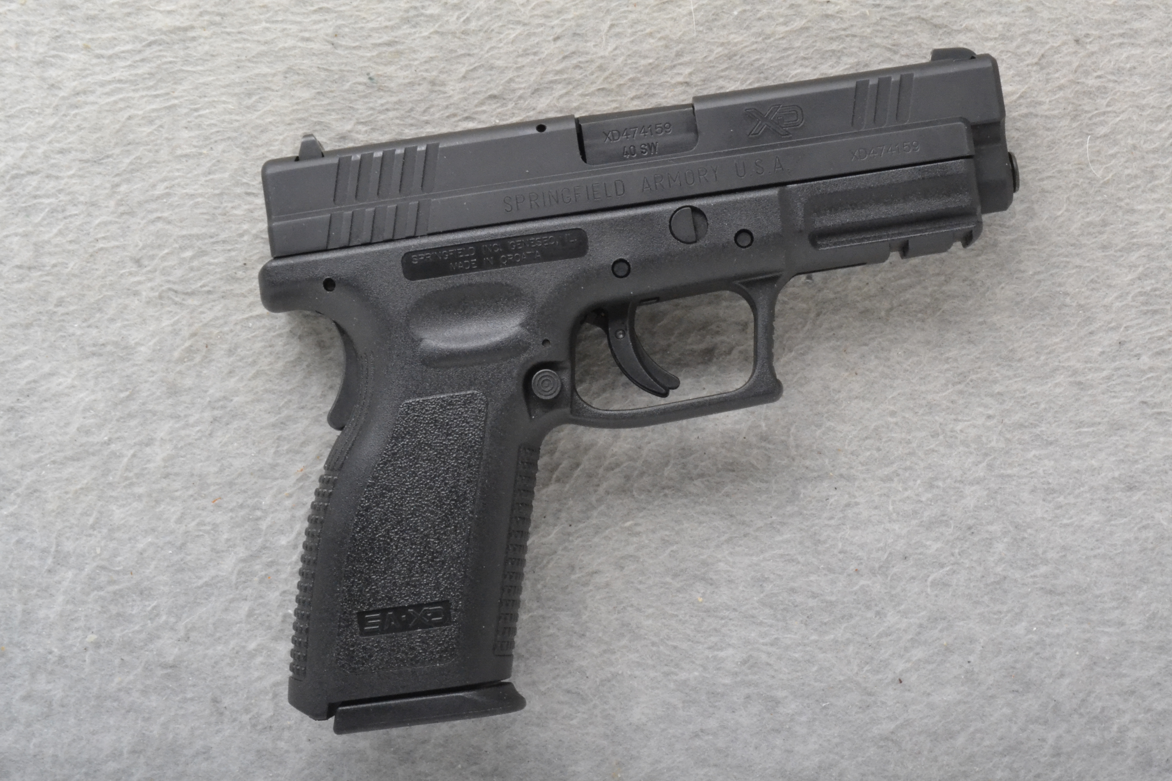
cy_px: 390
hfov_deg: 29.9
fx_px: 2197
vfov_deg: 20.2
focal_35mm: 68
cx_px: 586
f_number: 20
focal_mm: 45
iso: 3200
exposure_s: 1/160
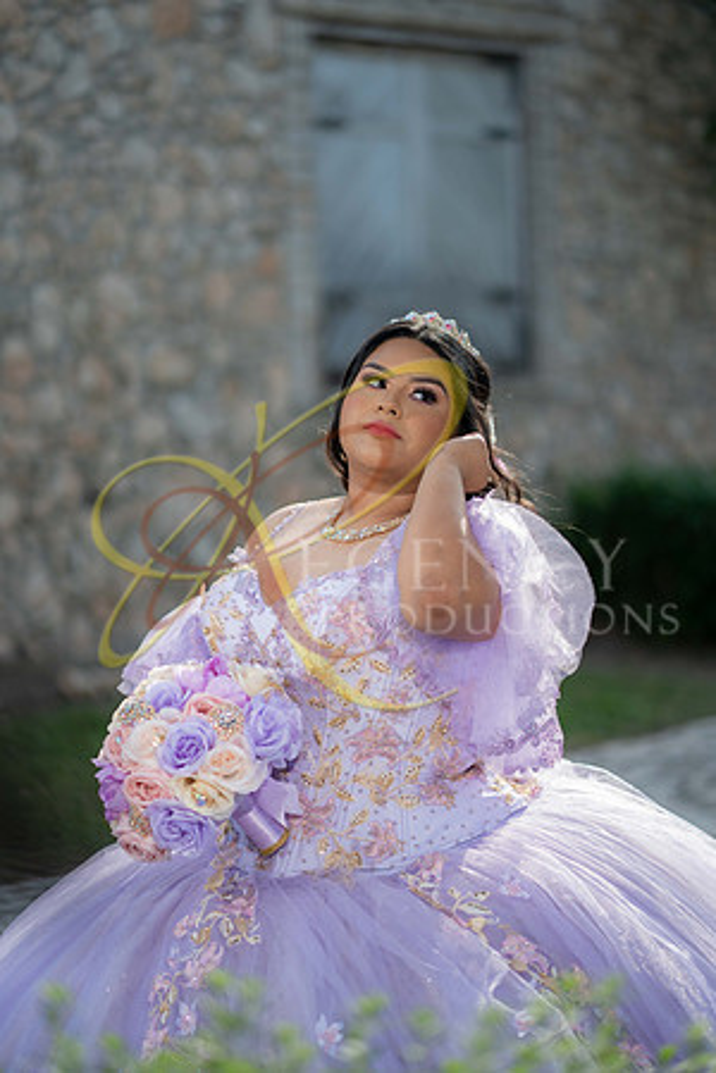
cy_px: 536
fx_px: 2536
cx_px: 358
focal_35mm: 85
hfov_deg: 16.1
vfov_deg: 23.9
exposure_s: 1/2000
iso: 125
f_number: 1.8
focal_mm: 85
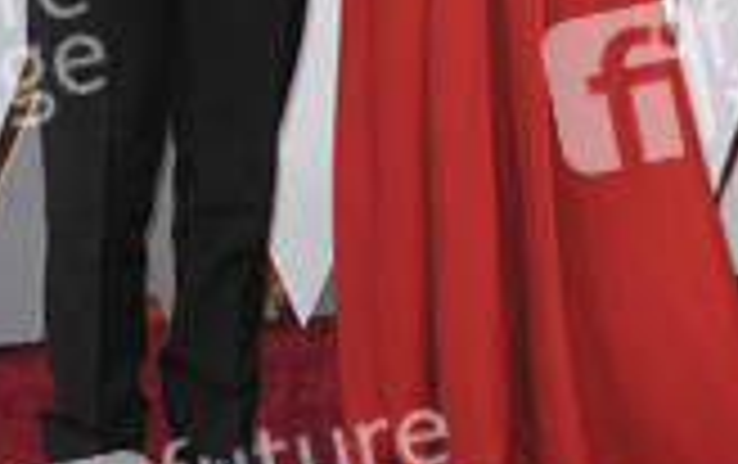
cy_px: -158
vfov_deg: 9.0
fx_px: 2900
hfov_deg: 14.5
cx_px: 367
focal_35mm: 144
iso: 1000
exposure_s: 1/250
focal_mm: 58
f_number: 8
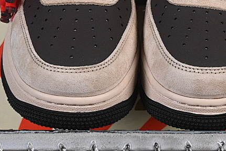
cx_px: 141
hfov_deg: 10.9
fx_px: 1186
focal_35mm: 189
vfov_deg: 7.2
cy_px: 12
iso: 160
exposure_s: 1/80
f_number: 8
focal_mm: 50
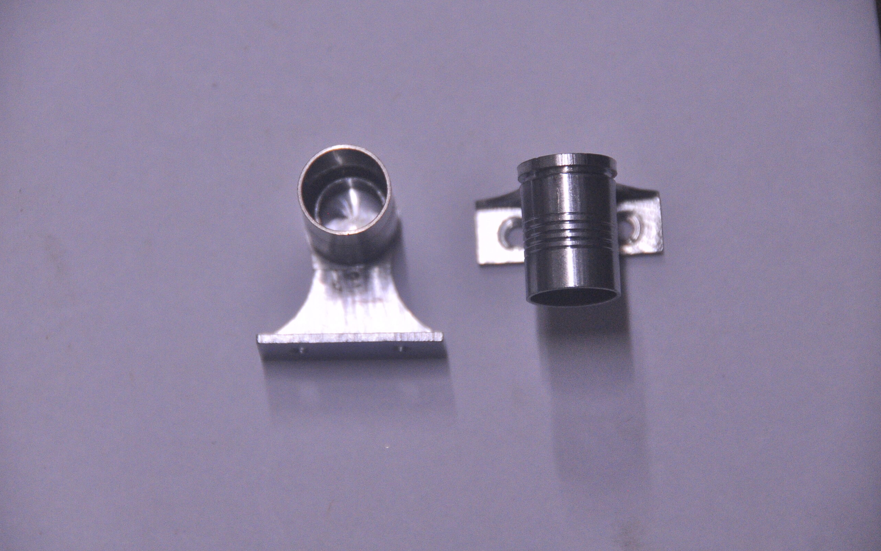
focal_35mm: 306
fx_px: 7347
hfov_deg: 6.9
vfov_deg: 4.3
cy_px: 281
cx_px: 440
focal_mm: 200
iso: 1250
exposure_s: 1/100
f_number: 5.6
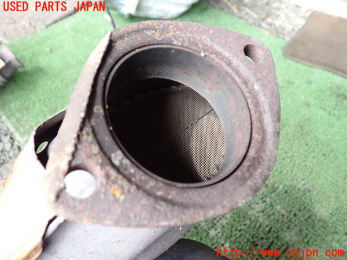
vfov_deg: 46.8
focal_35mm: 30
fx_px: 301
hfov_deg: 60.0
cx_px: 174
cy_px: 130
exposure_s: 1/500
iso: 800
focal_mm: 5.4
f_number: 2.3
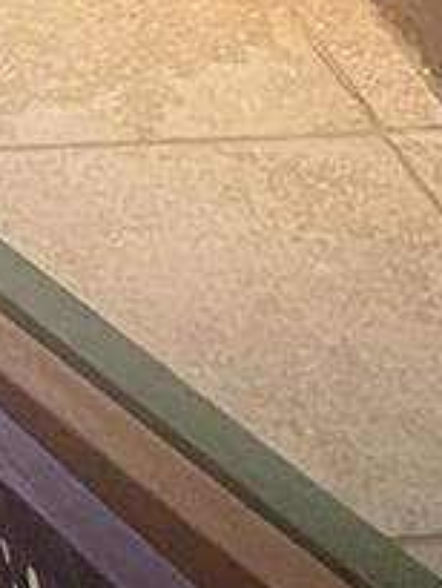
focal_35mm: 187
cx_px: -654
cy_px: -1173
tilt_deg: -9.9
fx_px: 3180
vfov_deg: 8.7
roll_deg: -0.4
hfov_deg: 7.4
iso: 125
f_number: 1.6
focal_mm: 5.1
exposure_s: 1/71
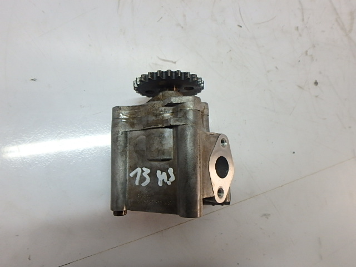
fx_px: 216
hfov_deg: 79.0
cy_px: 134
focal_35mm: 21
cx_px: 178
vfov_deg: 63.4
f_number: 3.5
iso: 200
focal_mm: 3.7
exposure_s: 1/60
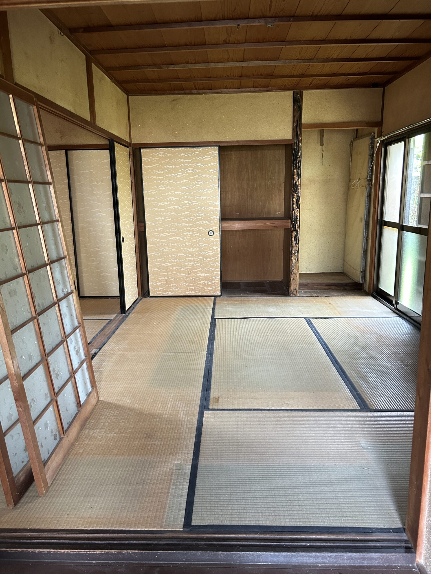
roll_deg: +0.5
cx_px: 216
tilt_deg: -11.8
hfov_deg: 53.1
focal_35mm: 26
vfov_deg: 67.3
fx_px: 432
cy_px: 287
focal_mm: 5.7
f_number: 1.5
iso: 250
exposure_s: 1/60
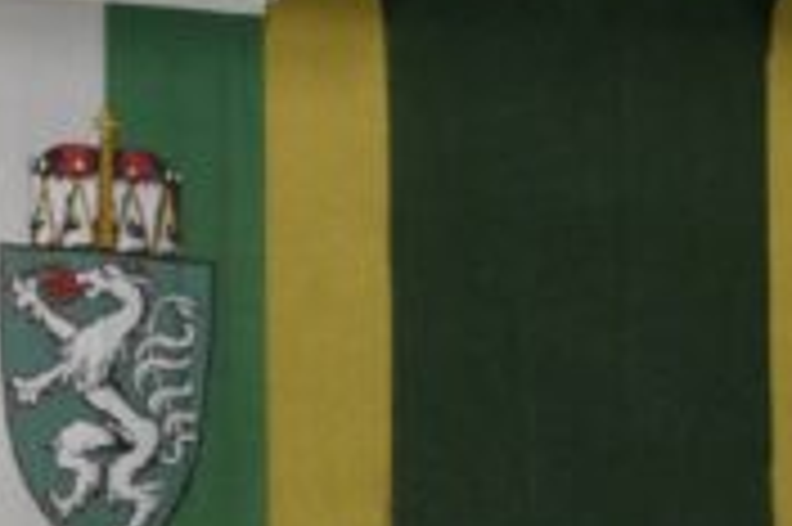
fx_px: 10526
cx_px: -544
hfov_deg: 4.3
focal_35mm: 479
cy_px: 1317
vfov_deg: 2.8
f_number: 4
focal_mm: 55
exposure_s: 1/200
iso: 1600
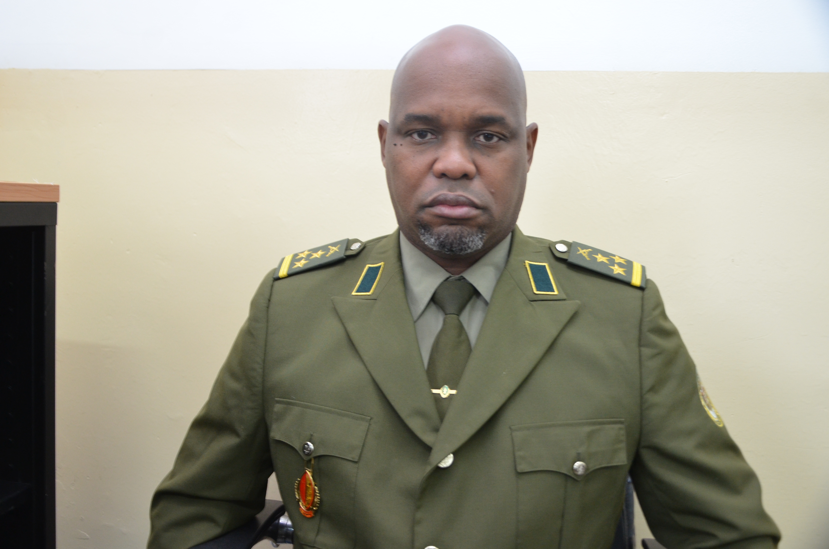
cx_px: 414
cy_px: 274
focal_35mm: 33
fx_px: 758
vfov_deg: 39.8
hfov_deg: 57.3
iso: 1100
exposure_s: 1/30
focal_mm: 22
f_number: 3.8
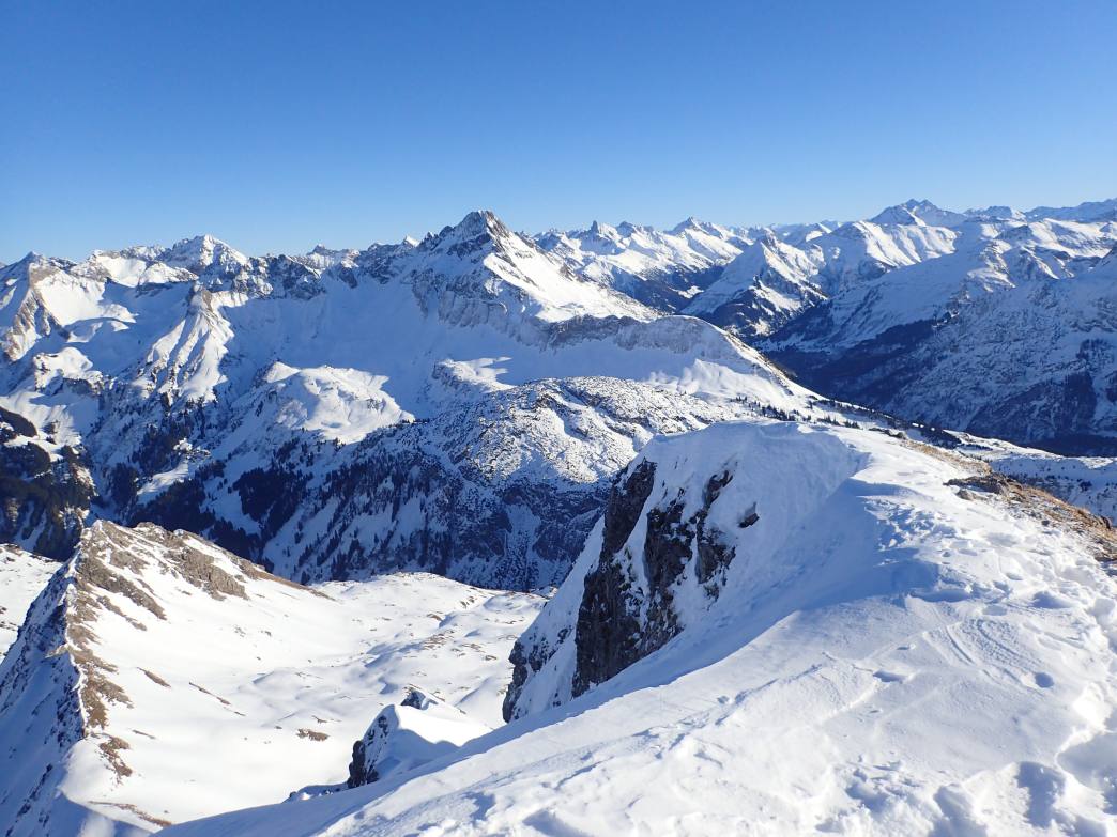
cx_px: 558
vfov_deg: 54.9
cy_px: 418
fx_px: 807
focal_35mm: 25
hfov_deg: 69.4
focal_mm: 4.5
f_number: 8
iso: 200
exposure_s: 1/500
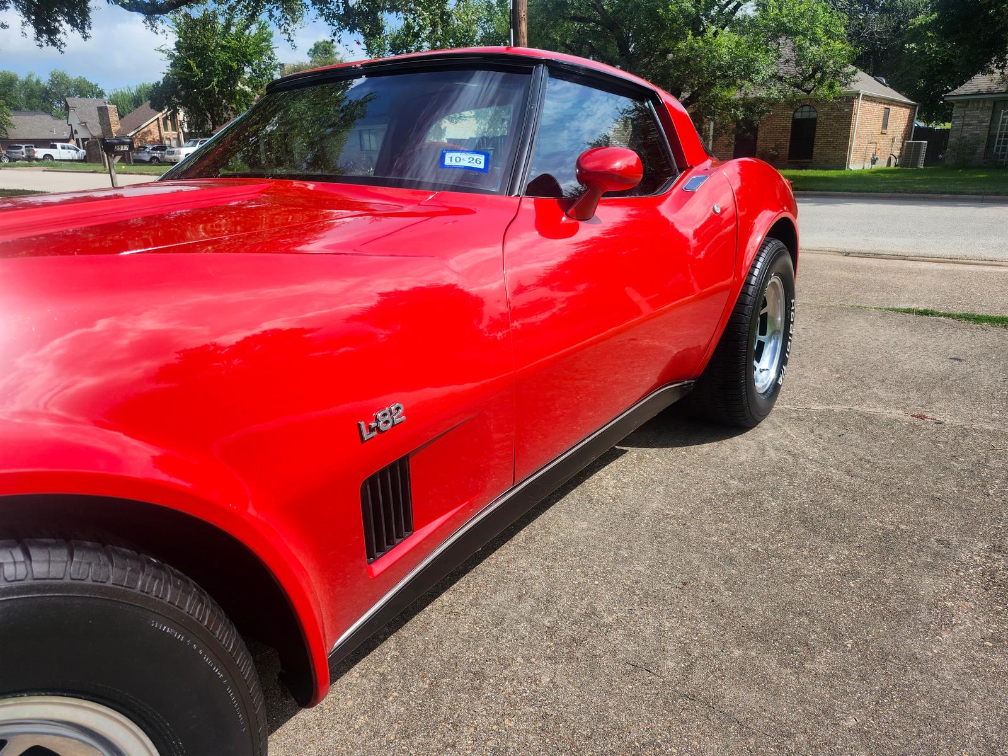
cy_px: 378
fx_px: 670
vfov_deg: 58.9
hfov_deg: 73.9
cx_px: 504
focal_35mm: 23
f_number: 1.8
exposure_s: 1/1437
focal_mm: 5.54
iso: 25
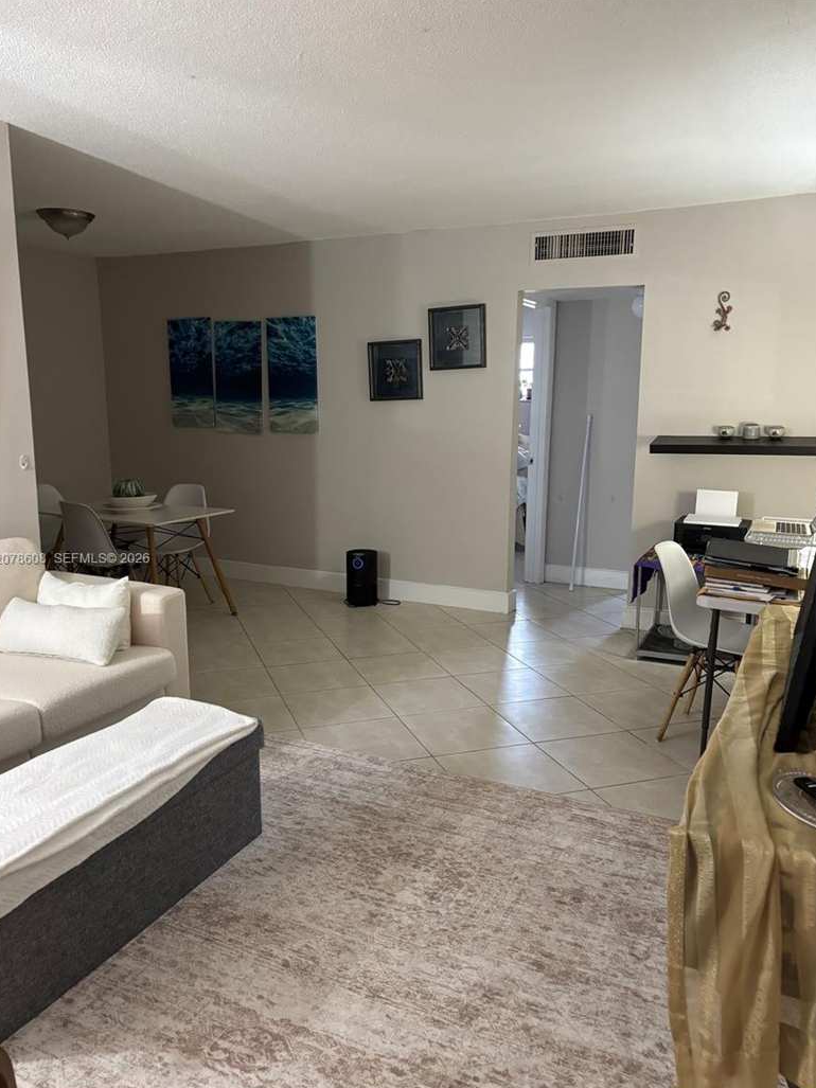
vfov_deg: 65.3
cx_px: 400
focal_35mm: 27
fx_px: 849
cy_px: 559
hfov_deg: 51.3
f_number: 1.6
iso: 400
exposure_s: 1/60
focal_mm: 5.96
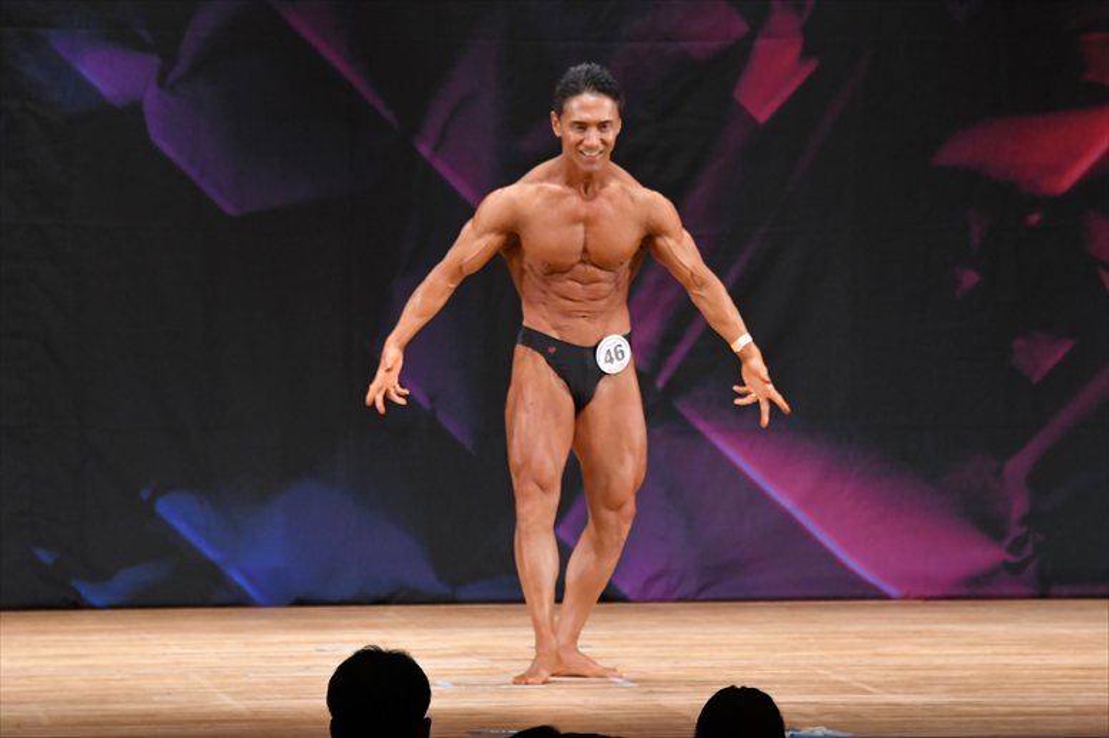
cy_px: 369
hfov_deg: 7.6
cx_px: 554
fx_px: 8314
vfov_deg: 5.1
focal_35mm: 270
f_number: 5.6
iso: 3200
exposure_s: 1/400
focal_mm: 180
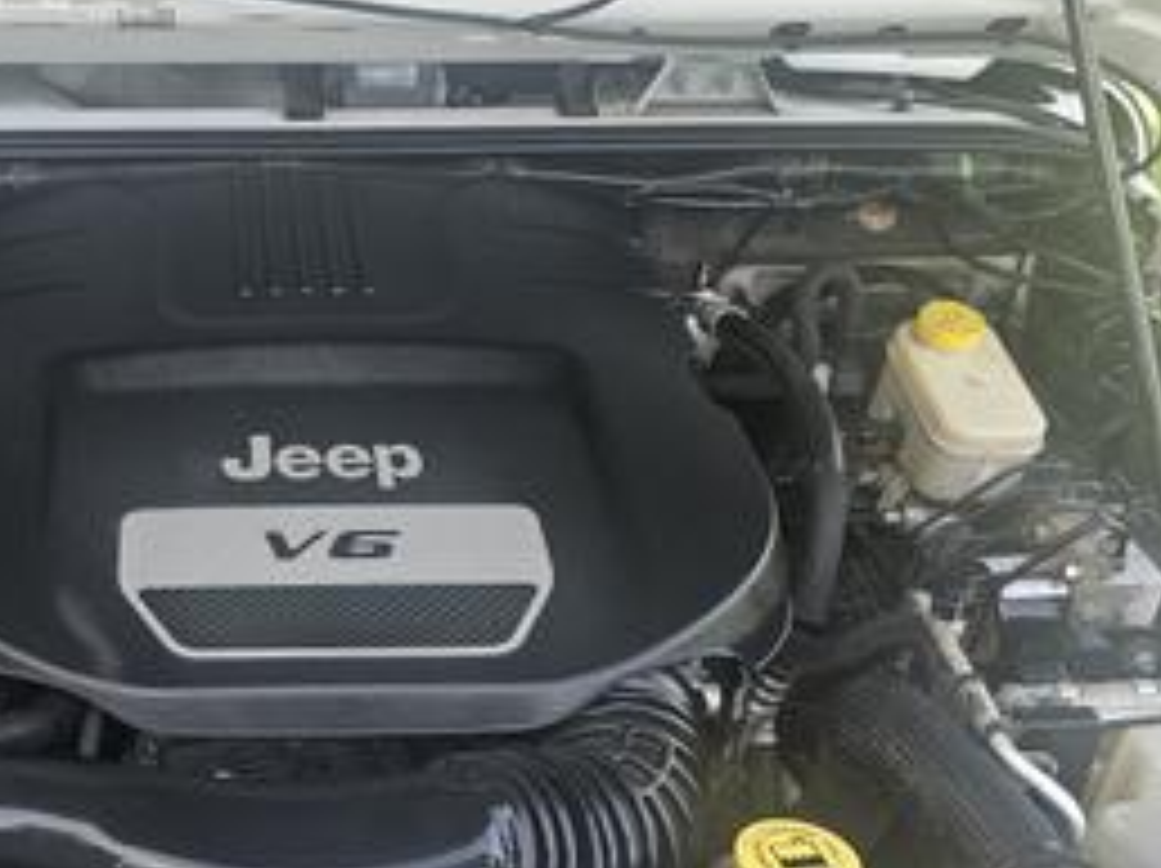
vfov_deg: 32.1
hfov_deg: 41.1
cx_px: 320
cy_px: 499
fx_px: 1508
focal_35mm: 45
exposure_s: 1/180
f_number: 1.7
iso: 64
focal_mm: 6.3
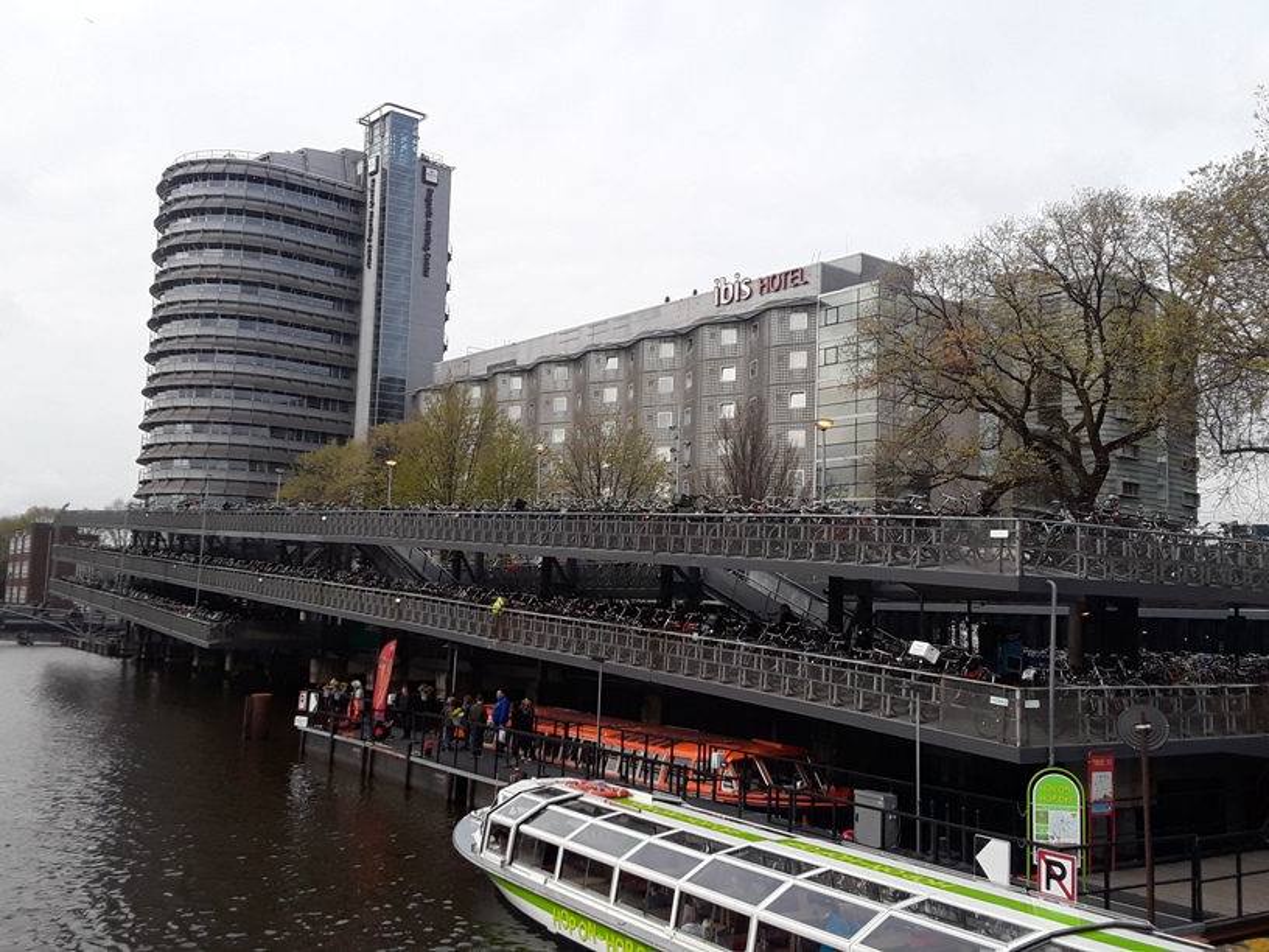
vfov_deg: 49.7
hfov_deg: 63.4
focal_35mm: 28
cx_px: 634
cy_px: 476
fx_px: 1026
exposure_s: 1/959
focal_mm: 2.9
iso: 40
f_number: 1.9
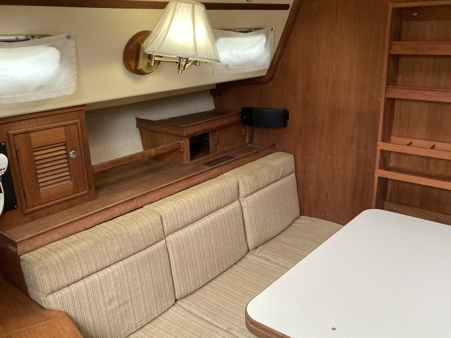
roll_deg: -1.2
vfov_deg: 42.9
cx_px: 241
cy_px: 173
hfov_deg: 55.3
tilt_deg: -19.0
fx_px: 430
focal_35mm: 33
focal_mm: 3.99
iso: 160
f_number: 1.8
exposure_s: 1/60
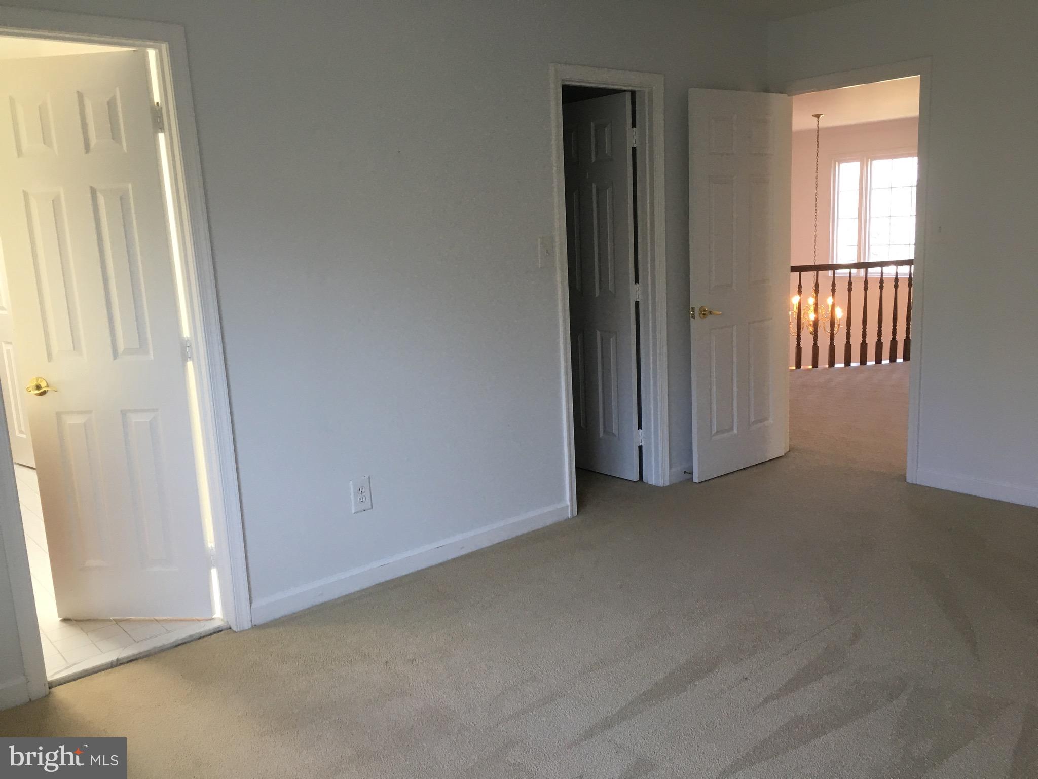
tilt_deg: -10.7
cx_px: 519
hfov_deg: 61.7
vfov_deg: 48.2
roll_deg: +3.4
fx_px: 870
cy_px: 390
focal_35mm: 29
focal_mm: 4.15
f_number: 2.2
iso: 40
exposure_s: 1/30
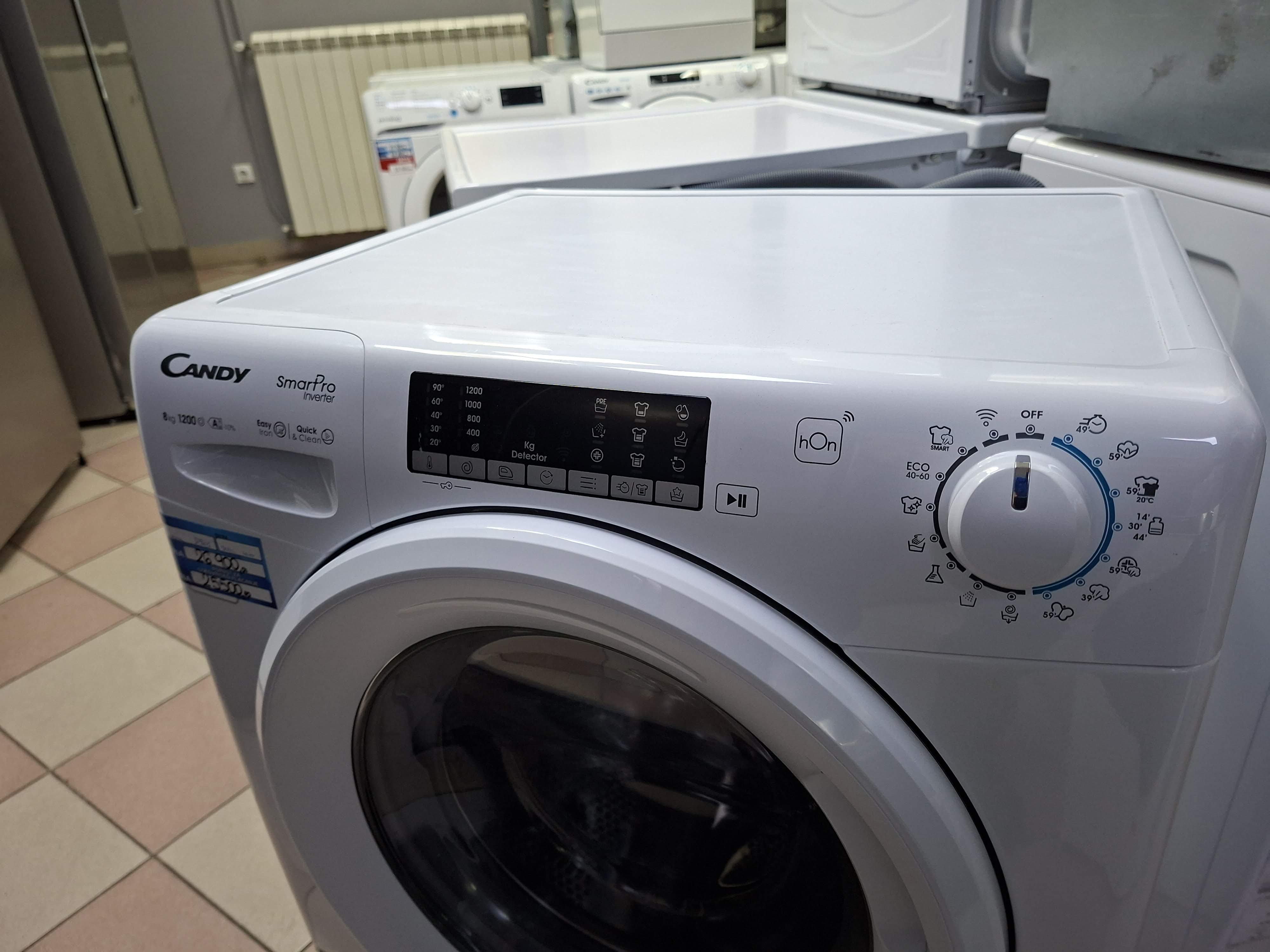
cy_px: 476
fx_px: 844
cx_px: 635
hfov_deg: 73.9
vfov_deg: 58.9
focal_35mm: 23
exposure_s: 1/100
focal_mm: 5.54
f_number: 1.8
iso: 320
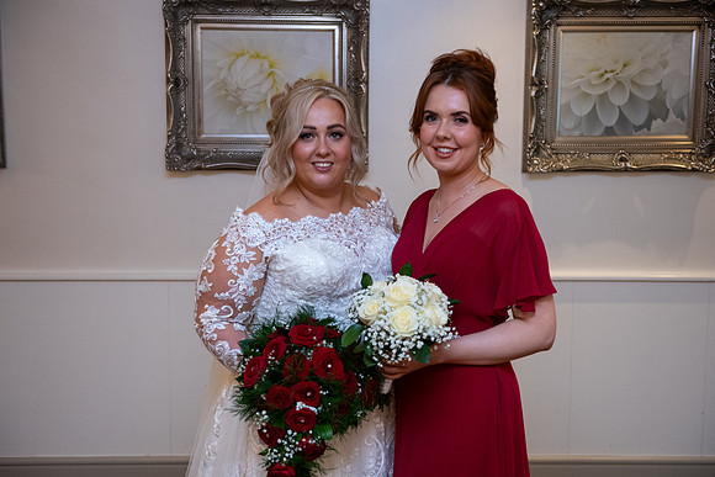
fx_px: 1006
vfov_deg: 26.7
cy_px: 238
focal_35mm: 51
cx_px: 358
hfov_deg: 39.1
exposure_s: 1/160
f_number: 3.5
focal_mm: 50
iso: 1000
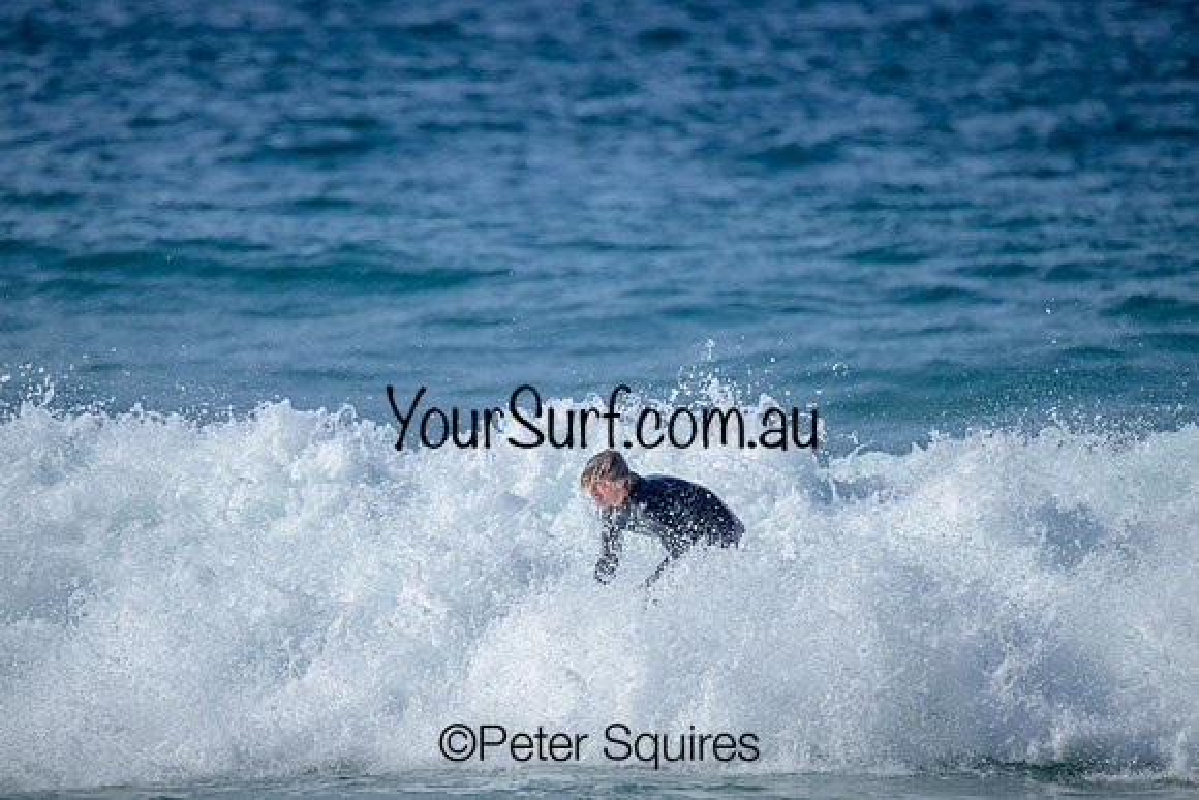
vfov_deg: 1.7
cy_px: 400
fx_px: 26649
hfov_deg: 2.6
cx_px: 600
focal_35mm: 800
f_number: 6.3
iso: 220
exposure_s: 1/2500
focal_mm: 800
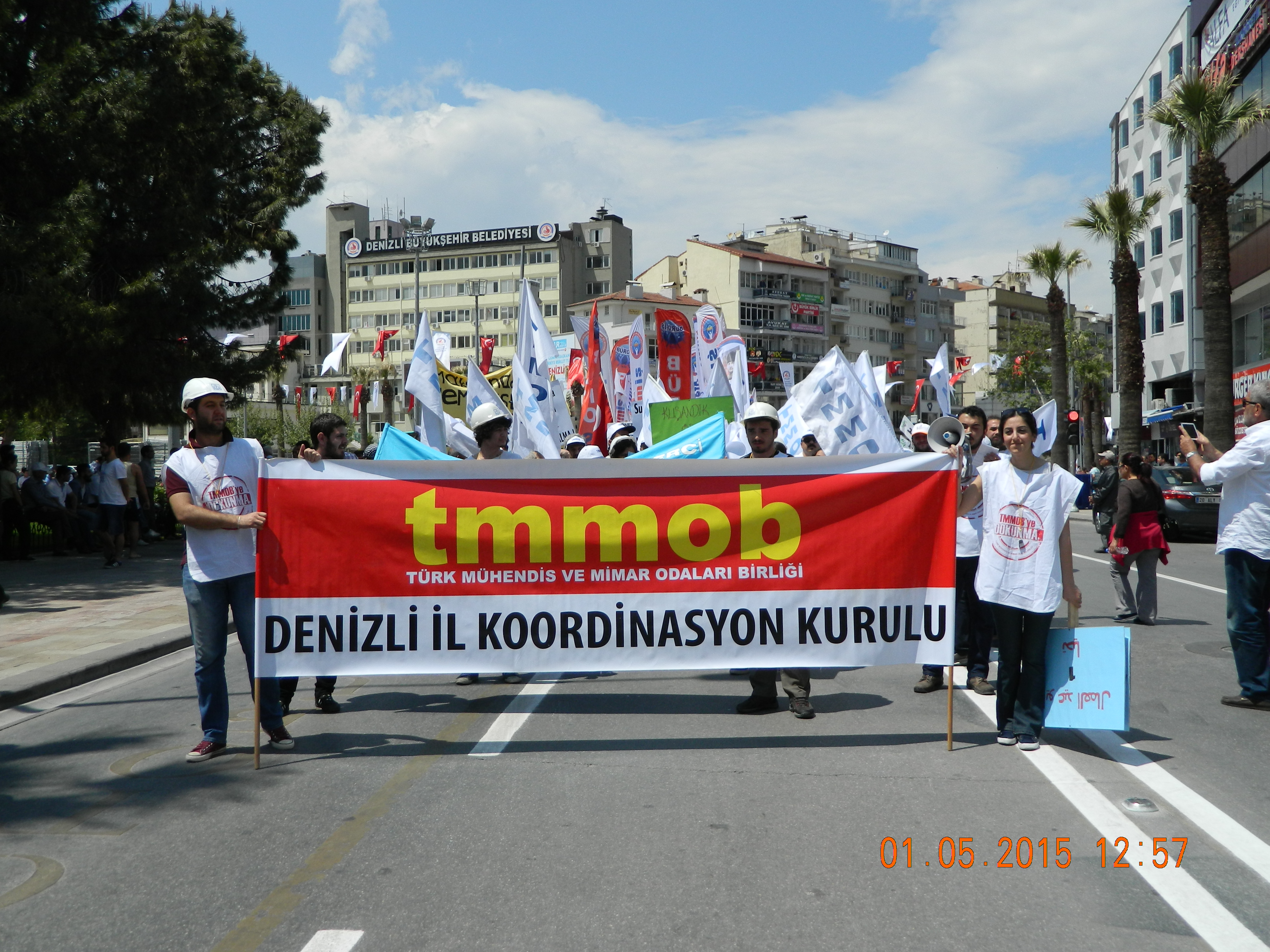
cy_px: 476
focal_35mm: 35
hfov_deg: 52.6
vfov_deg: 40.7
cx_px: 635
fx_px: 1284
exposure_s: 1/200
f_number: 9.4
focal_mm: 6.2
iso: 80
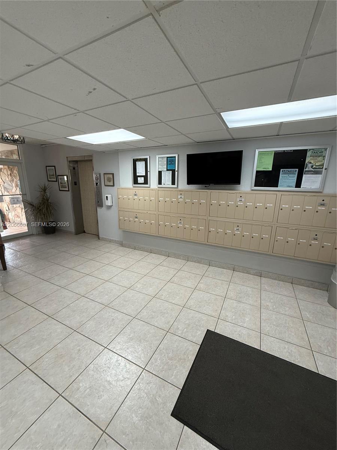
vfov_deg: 102.1
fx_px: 182
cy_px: 225
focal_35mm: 14
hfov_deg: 85.7
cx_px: 168
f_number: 2.2
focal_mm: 2.22
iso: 320
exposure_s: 1/120
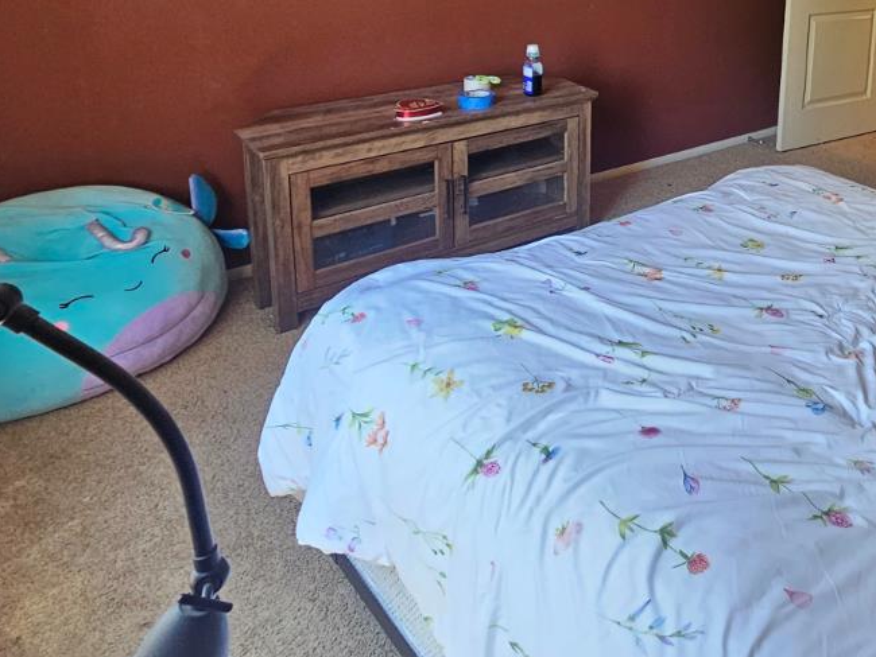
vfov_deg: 42.0
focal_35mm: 30
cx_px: 768
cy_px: 36
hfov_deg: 53.4
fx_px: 759
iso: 200
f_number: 2.2
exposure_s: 1/60
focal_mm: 2.2
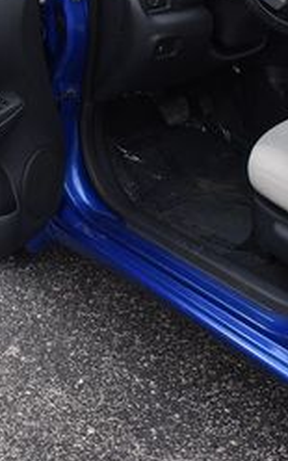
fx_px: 892
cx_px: 82
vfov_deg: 28.2
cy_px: 72
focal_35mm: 71
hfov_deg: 18.3
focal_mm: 18
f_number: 5.6
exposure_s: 1/250
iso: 200
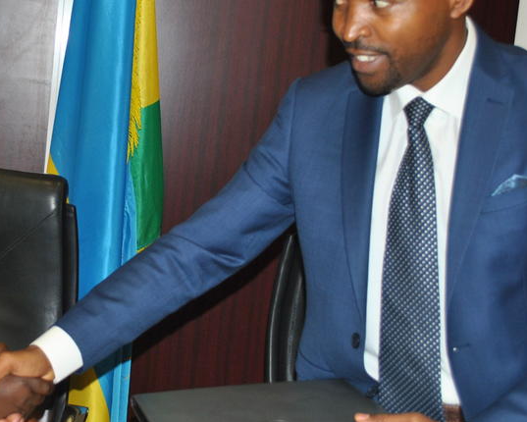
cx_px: 120
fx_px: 983
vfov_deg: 24.2
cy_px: 172
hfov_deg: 29.4
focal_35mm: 63
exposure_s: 1/60
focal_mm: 24
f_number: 4
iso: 200
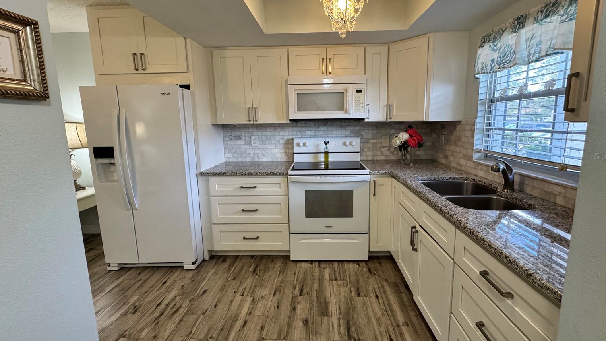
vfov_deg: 67.0
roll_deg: +0.8
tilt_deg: -7.2
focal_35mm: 16
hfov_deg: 99.3
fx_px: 257
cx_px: 314
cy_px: 156
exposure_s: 1/120
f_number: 2.2
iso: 250
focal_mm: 2.22
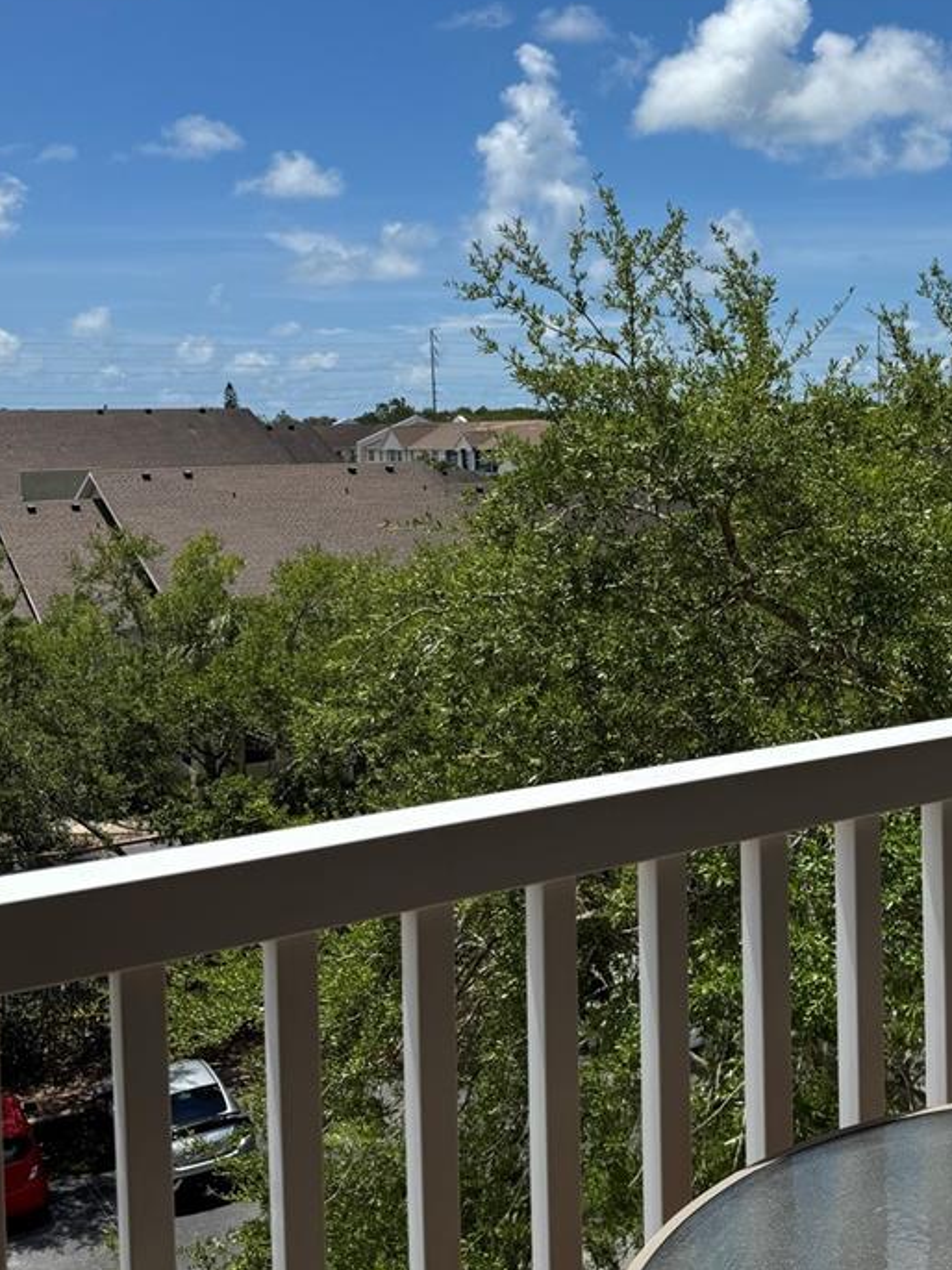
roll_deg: -0.3
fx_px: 1541
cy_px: 520
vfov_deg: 44.6
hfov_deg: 33.7
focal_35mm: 42
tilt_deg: -4.8
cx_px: 698
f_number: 1.78
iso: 80
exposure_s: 1/6410
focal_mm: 6.76
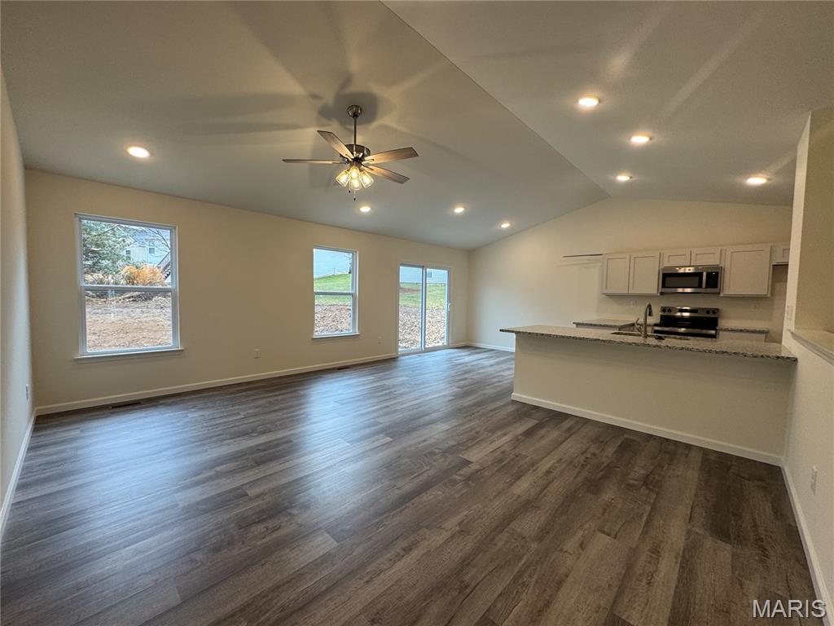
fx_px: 337
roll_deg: -1.7
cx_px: 417
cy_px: 313
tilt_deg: -2.3
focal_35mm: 14
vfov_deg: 85.7
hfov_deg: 102.1
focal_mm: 2.22
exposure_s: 1/120
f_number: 2.2
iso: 100
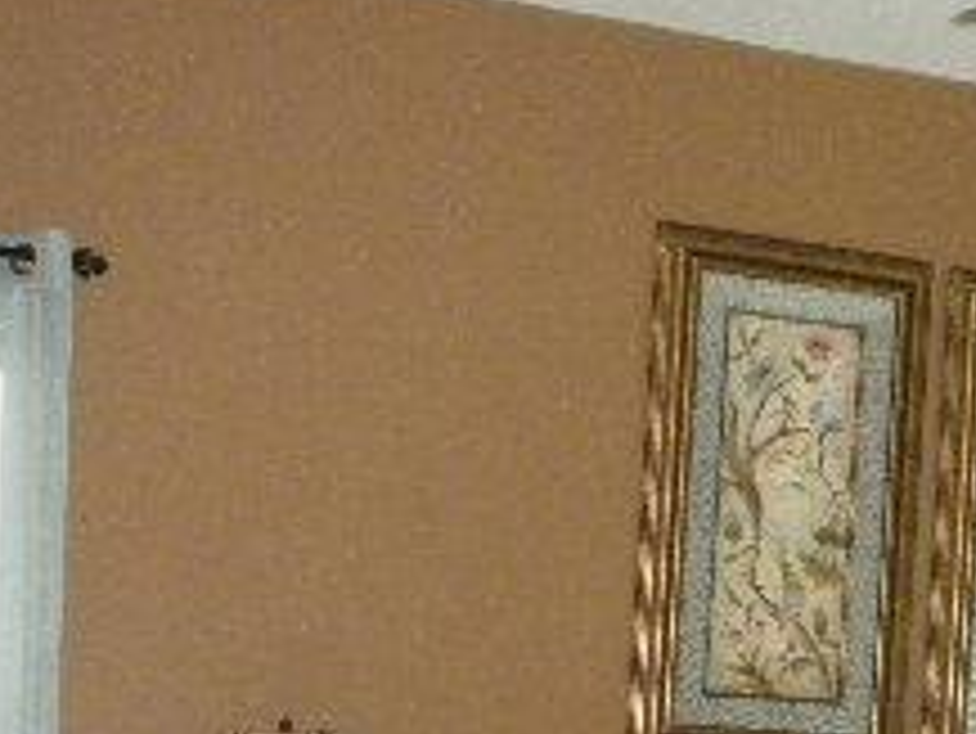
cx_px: 877
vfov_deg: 13.2
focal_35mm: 109
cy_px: 883
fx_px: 3075
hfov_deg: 17.8
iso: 636
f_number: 3.5
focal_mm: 6.6
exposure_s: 1/30
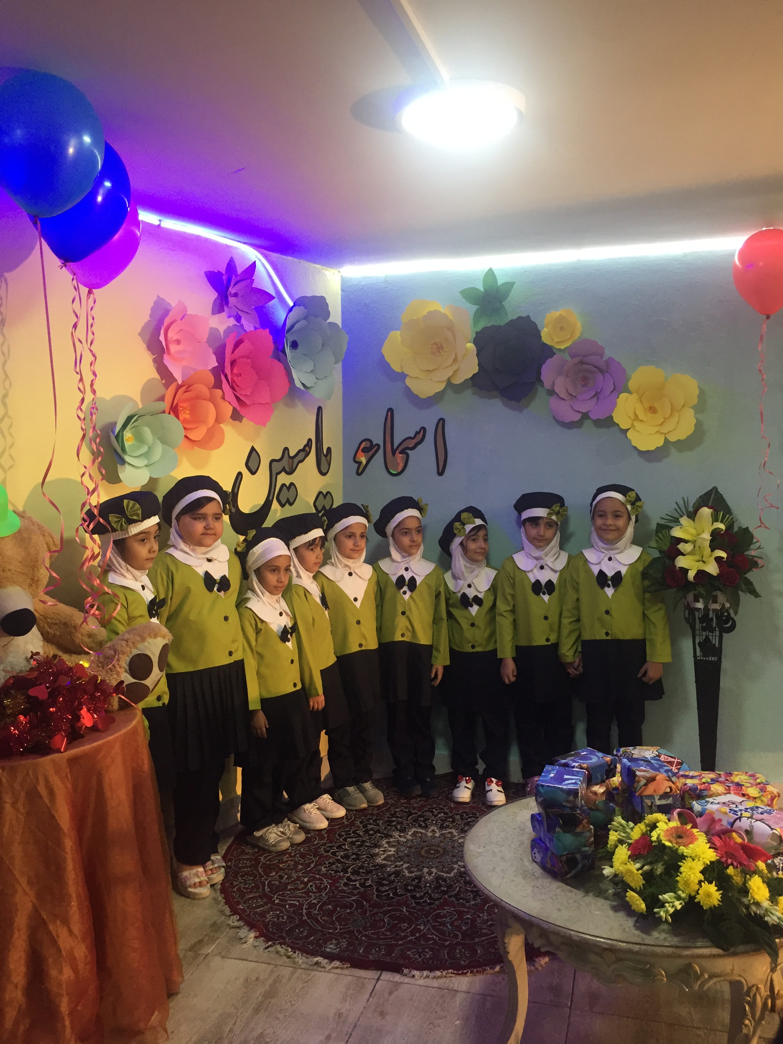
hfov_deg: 48.2
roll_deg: +2.0
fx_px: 875
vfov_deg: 61.7
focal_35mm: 29
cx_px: 392
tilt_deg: -5.0
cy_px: 522
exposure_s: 1/33
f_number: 2.2
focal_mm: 4.15
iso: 64
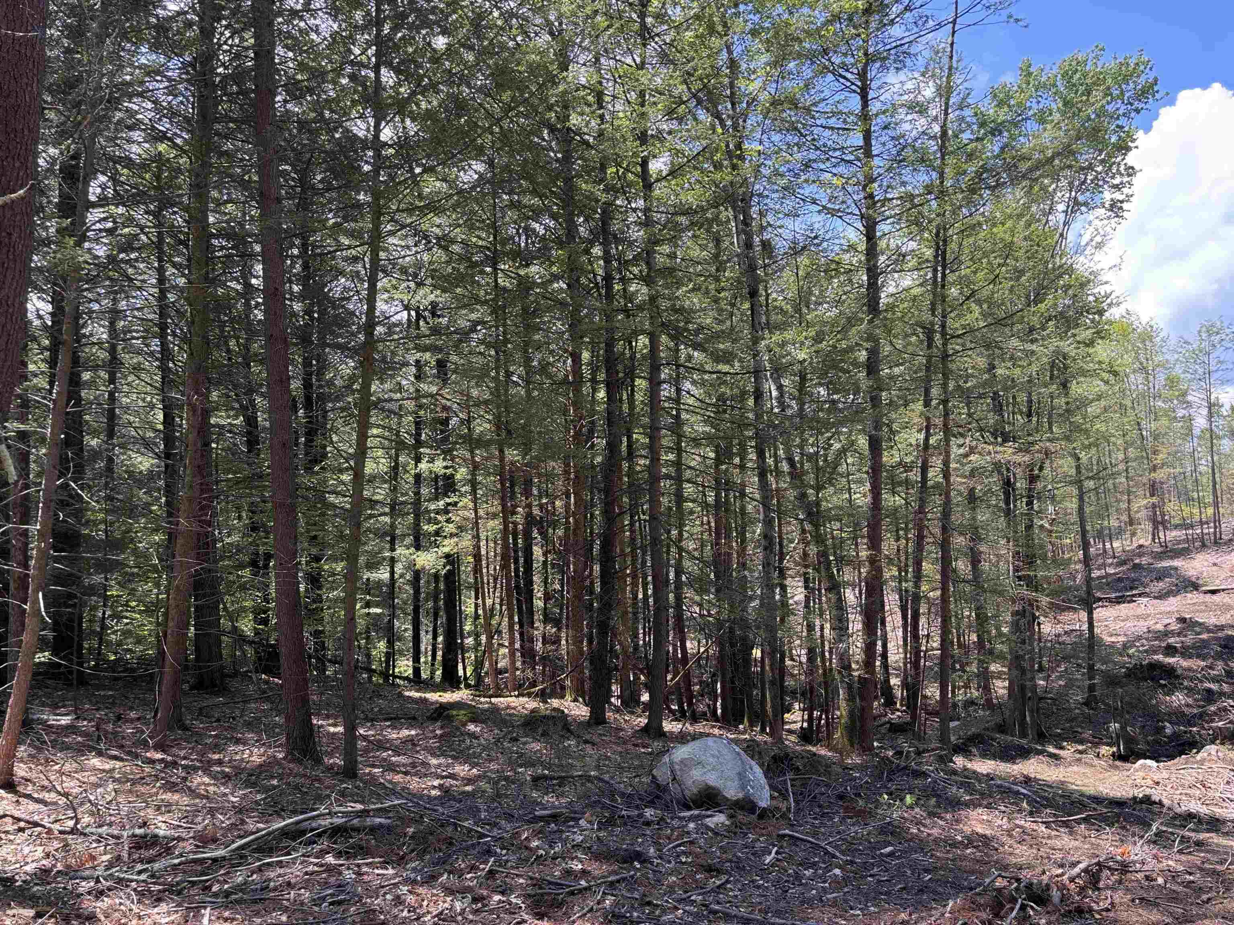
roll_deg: +0.1
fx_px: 927
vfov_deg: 53.1
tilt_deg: +3.0
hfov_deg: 67.3
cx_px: 617
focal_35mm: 26
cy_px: 462
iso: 50
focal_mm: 5.96
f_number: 1.6
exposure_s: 1/364
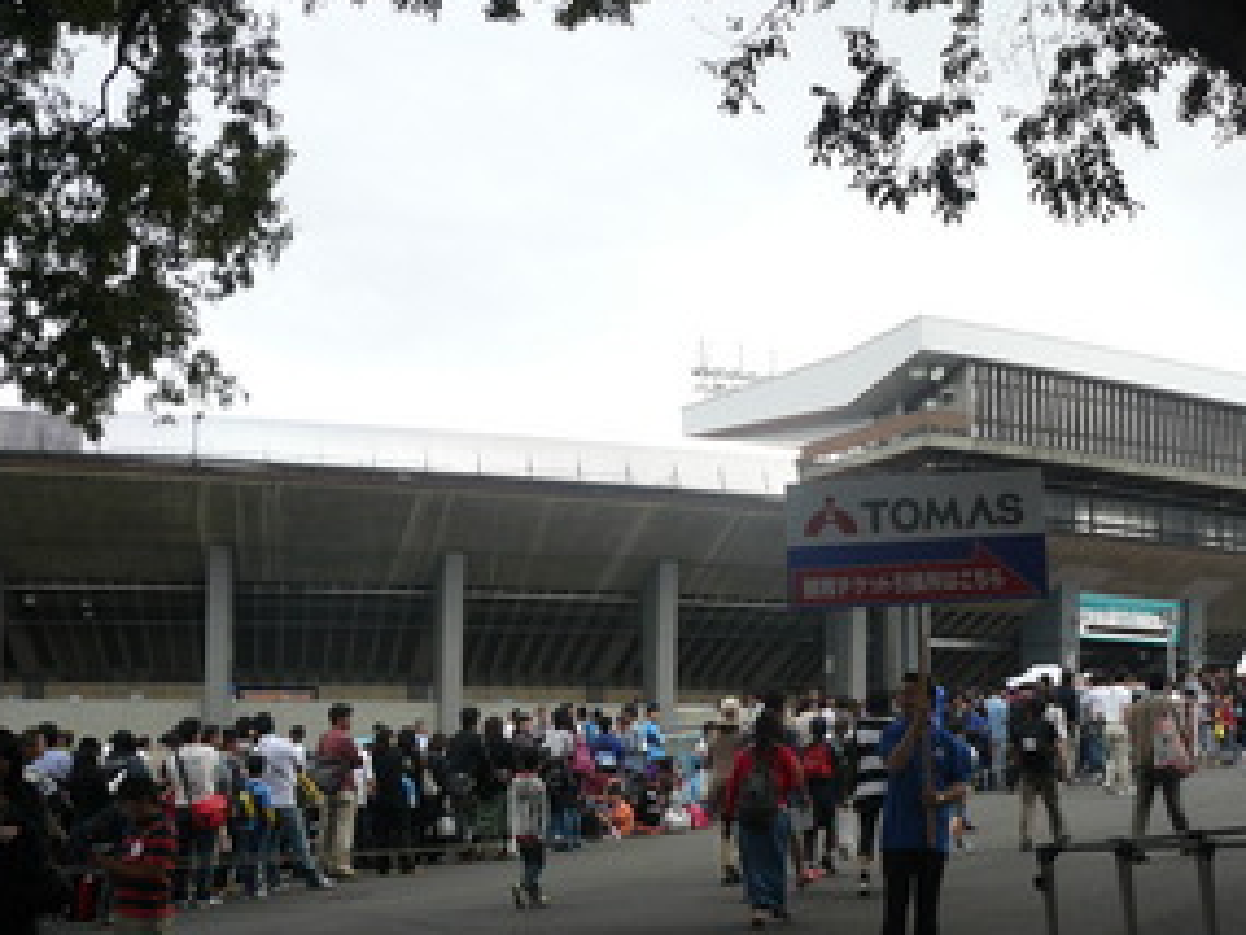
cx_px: 787
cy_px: 579
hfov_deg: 35.9
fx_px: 1909
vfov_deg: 27.5
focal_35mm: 53
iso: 100
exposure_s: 1/200
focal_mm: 6
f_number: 4
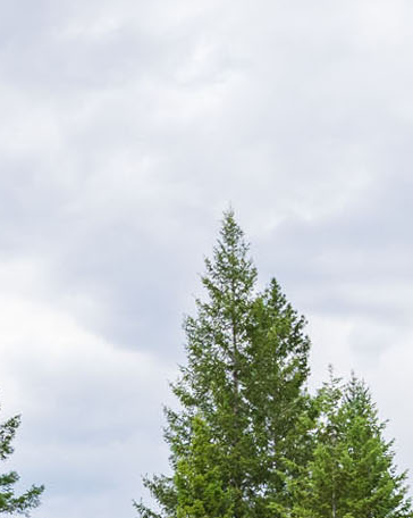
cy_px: 609
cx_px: 264
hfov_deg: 16.8
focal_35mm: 91
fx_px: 1392
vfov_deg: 19.9
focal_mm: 26
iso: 250
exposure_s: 1/250
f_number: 4
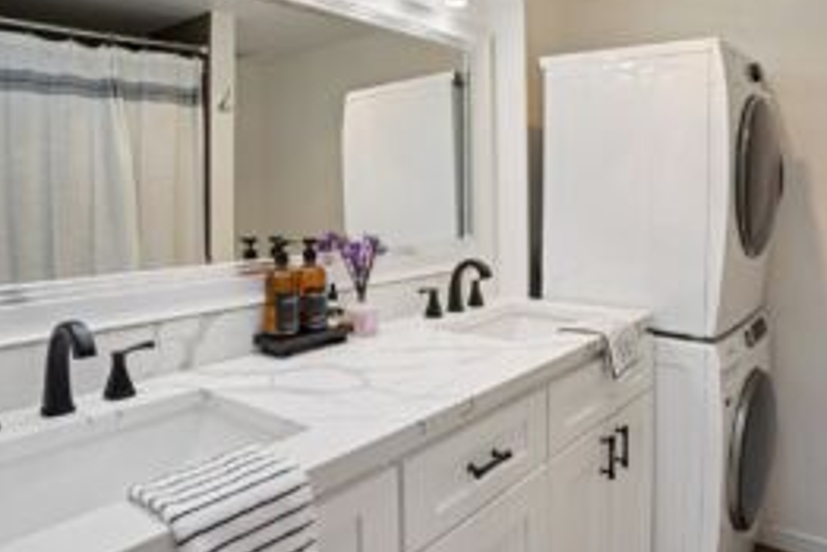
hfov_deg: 69.2
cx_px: 451
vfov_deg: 49.0
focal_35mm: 26
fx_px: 598
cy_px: 197
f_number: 8
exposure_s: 1/90
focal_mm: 17
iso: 400
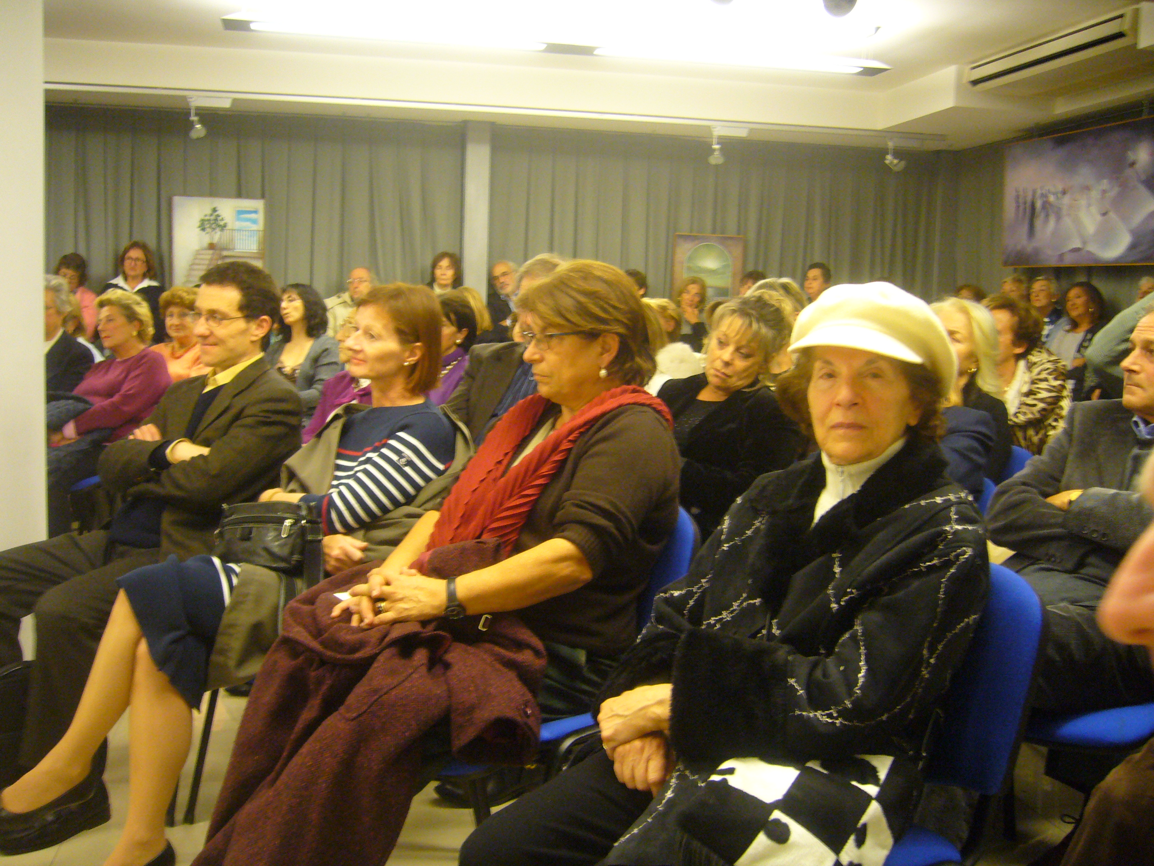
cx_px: 577
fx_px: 1167
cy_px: 433
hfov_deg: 52.6
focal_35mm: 35
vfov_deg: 40.7
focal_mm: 5.8
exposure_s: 1/8
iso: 200
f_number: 2.8
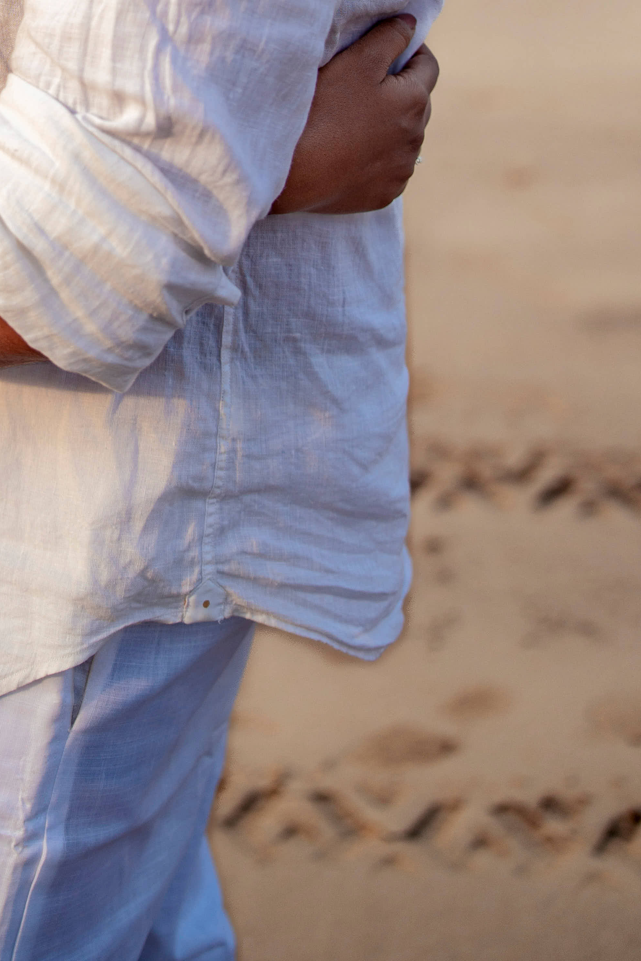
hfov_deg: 14.1
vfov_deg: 19.9
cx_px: -114
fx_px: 2510
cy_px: -296
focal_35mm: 94
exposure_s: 1/1600
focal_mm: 35
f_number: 2
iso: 250
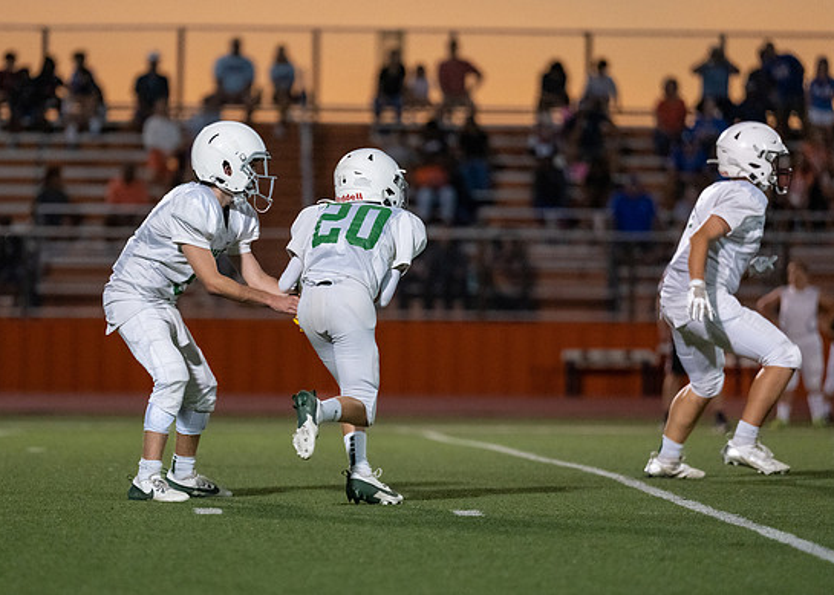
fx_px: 5873
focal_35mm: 248
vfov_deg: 5.8
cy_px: 280
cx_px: 337
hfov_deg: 8.1
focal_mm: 200
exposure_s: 1/1000
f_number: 2.8
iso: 4000
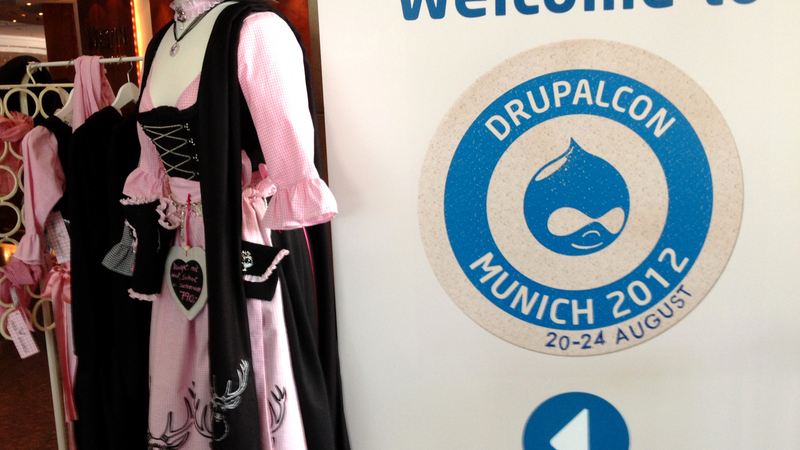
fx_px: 827
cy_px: 215
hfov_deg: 51.6
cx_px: 393
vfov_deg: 30.4
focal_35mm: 39
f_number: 2.4
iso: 100
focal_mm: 4.28
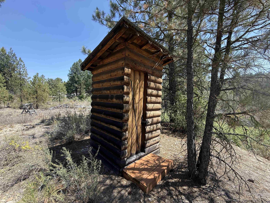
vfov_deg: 85.7
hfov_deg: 102.1
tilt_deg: -2.6
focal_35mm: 14
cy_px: 102
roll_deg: +0.6
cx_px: 135
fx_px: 109
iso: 64
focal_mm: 2.22
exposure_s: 1/527
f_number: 2.2
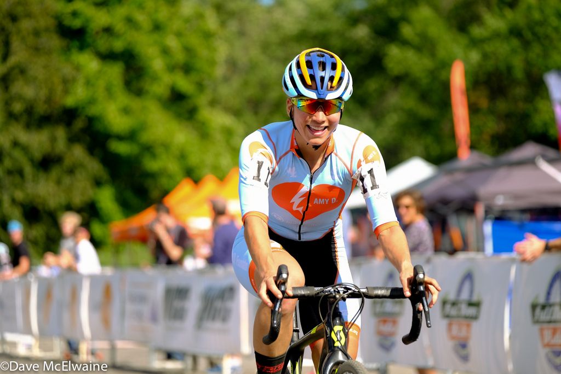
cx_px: 280
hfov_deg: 9.8
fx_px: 3274
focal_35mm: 210
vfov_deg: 6.6
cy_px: 187
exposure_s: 1/1000
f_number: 3.6
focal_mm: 140
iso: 200
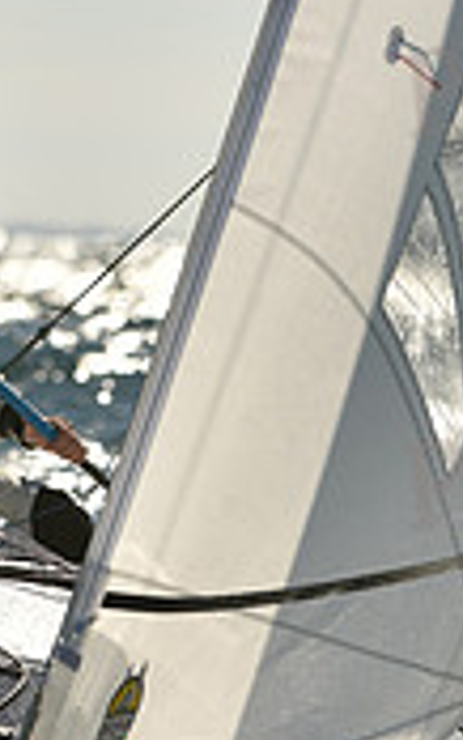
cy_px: 700
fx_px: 15056
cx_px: 187
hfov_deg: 1.8
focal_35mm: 747
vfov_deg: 2.8
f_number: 6.3
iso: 250
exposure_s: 1/2500
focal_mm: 220
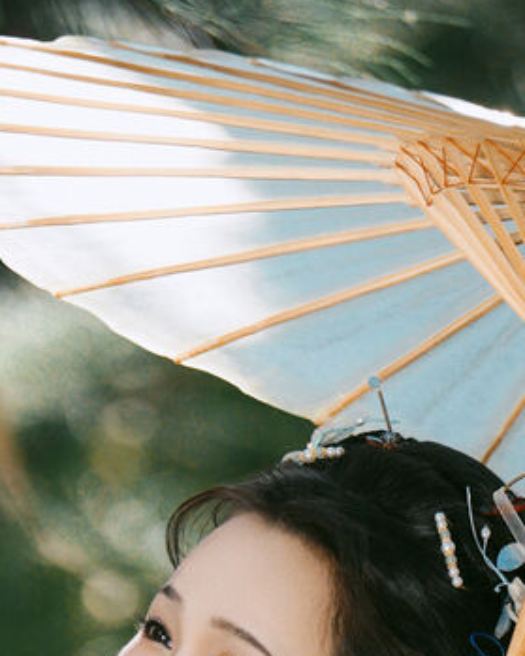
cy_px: 1335
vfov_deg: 2.2
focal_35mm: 881
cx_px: -77
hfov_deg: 1.8
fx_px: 17119
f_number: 2.8
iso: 400
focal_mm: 182
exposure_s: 1/1250
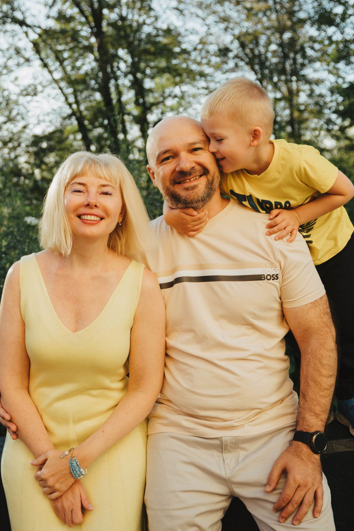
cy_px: 226
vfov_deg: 49.4
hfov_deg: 34.2
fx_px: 575
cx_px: 167
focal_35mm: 39
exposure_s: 1/640
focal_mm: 28
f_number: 2.8
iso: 250
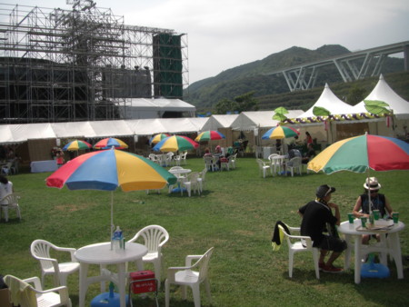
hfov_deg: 49.0
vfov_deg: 37.8
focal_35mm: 38
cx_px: 204
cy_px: 154
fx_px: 449
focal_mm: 6.3
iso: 64
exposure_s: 1/640
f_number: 4.6
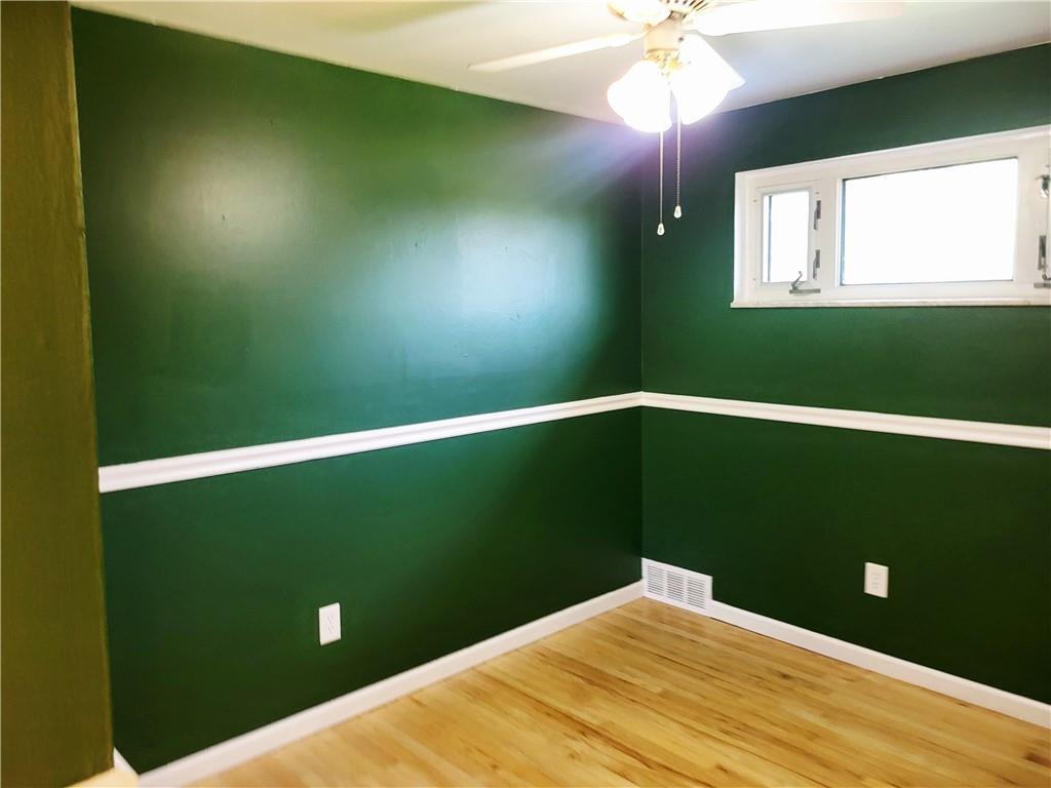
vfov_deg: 53.1
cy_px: 394
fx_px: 789
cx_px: 526
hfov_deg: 67.3
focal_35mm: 26
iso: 250
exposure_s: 1/40
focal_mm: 5.4
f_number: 1.8
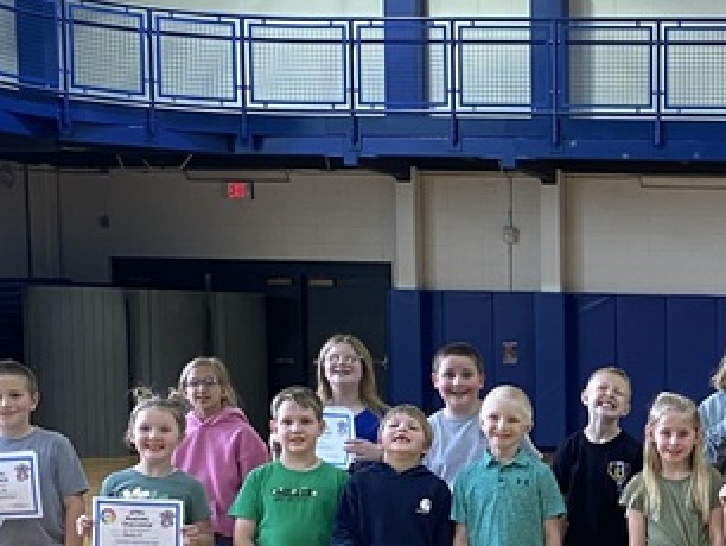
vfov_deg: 16.5
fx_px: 1826
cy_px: 598
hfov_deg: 21.3
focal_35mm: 87
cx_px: 807
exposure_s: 1/60
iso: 100
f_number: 1.8
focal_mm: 4.25
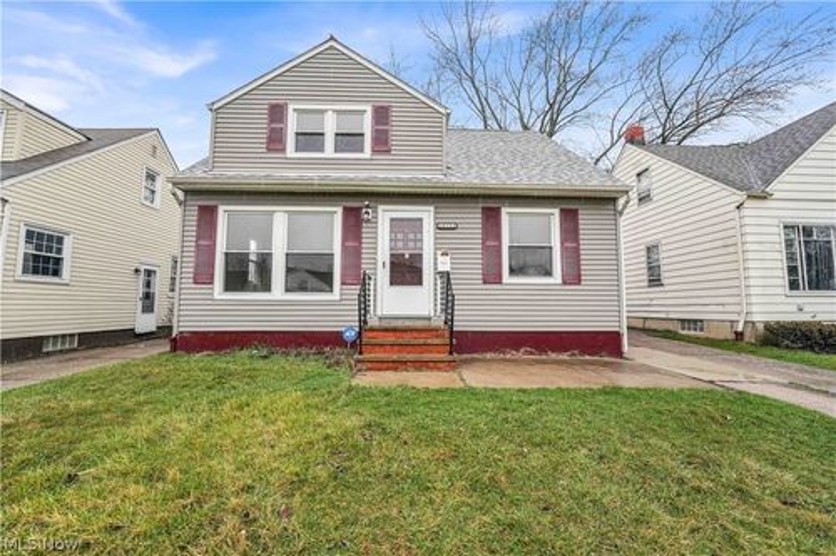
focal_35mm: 14
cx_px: 418
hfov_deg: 104.3
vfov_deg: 81.2
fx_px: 325
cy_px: 278
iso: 640
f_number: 8
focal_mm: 14
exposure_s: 1/320
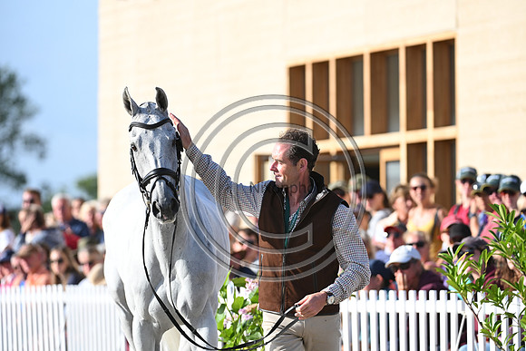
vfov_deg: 4.7
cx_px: 263
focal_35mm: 290
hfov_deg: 7.1
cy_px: 176
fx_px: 4238
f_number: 5
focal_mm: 290
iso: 560
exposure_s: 1/1600
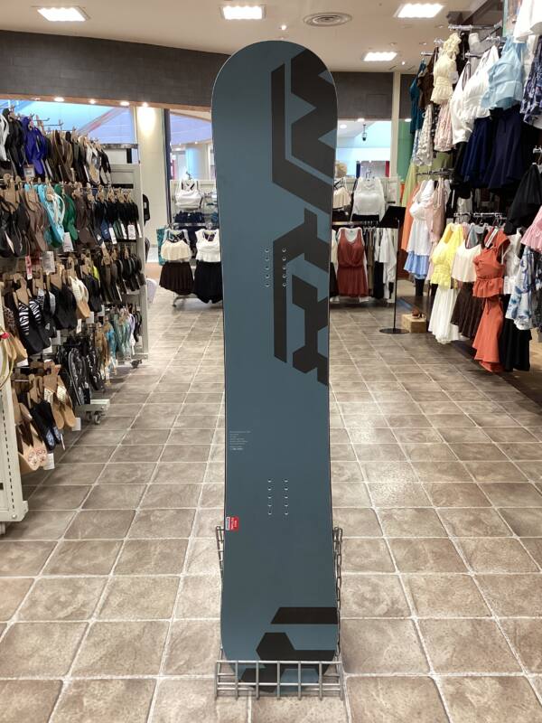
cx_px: 271
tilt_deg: -15.0
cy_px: 362
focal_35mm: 31
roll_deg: -0.5
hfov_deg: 45.4
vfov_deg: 58.4
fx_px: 647
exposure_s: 1/60
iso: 100
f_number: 2.4
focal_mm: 3.3
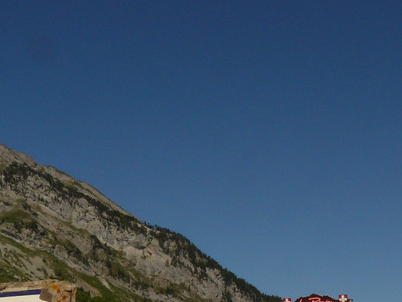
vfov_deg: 17.7
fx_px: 941
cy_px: 322
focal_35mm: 81
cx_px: 215
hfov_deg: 24.1
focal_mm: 6
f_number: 8
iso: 100
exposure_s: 1/500
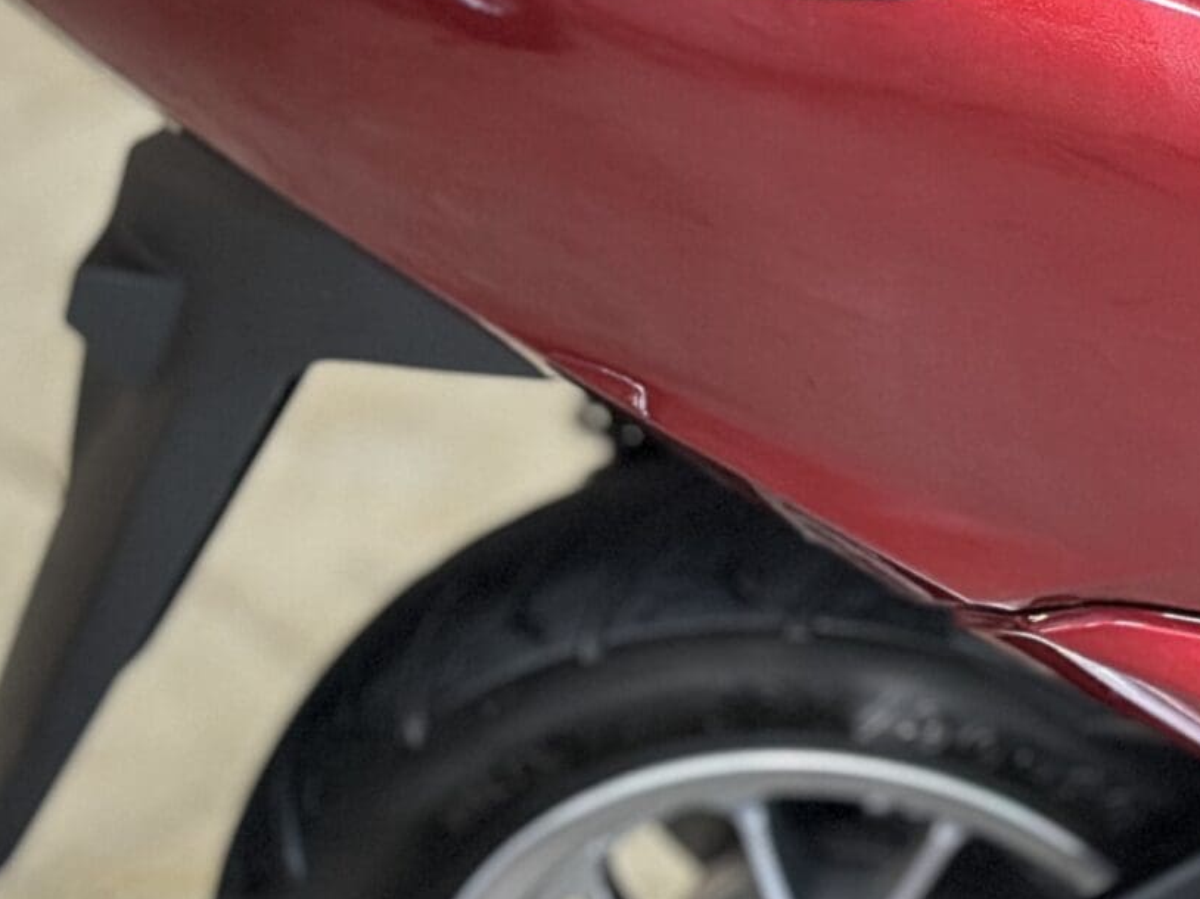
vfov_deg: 9.8
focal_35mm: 151
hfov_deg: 12.9
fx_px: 5233
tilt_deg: -26.2
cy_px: 290
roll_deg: +7.8
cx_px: 1221
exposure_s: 1/25
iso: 800
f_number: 1.78
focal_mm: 6.86
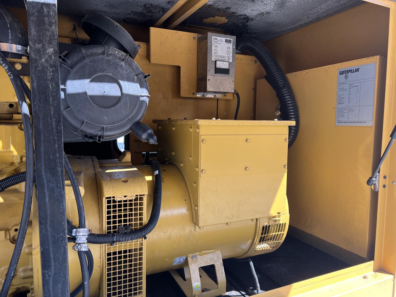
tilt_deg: -5.1
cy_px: 148
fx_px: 297
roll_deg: +0.1
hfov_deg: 67.3
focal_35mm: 26
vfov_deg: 53.1
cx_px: 198
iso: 50
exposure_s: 1/388
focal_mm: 5.7
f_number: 1.5
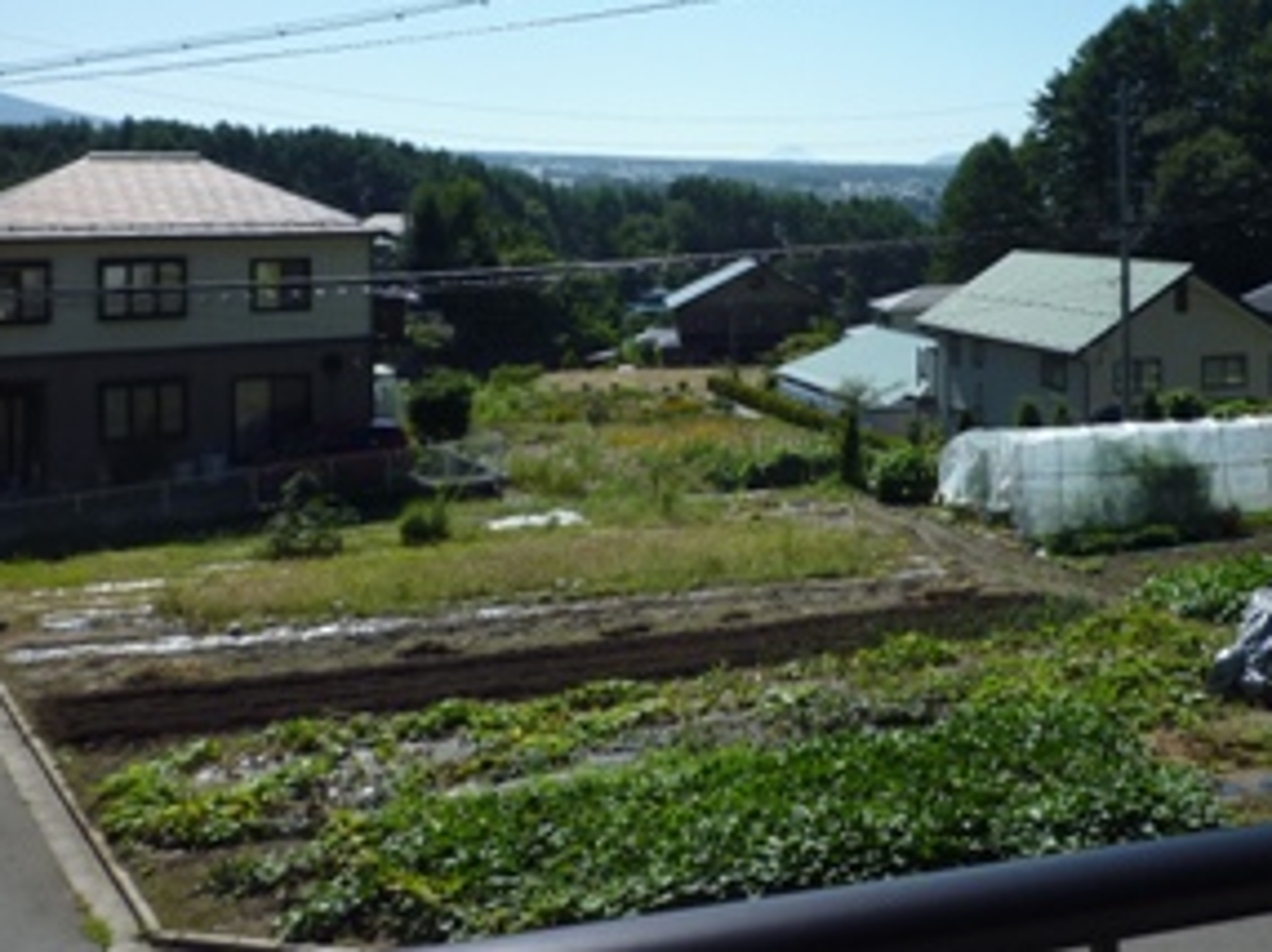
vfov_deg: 33.5
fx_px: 1542
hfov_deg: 44.2
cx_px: 841
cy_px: 214
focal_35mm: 42
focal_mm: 4.4
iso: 80
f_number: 4
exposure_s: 1/800
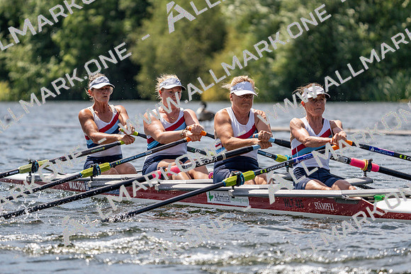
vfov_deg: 4.7
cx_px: 206
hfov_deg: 7.1
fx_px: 3323
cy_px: 137
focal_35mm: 291
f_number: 5.6
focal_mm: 291
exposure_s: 1/2000
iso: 250
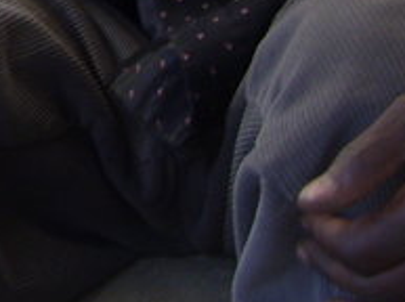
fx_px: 2359
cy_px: -262
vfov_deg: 7.1
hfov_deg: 8.8
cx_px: -588
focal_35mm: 202
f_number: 2.8
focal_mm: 6.3
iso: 50
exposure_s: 1/74
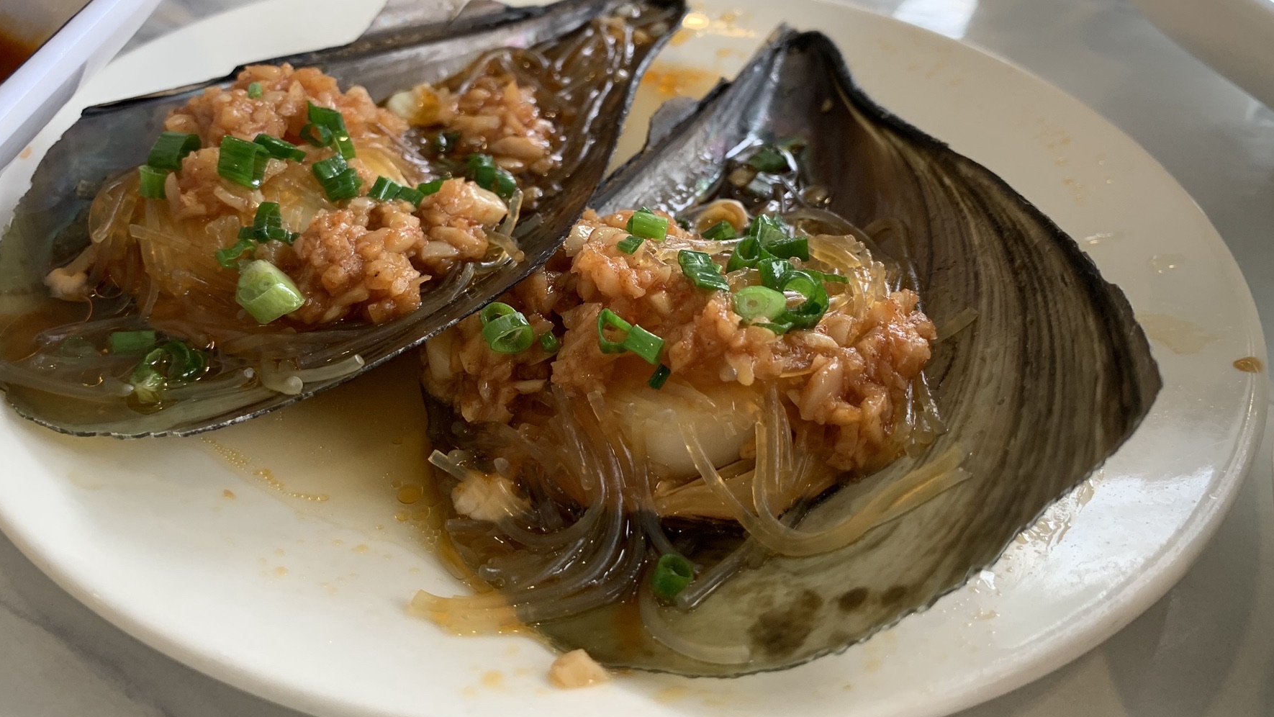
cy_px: 287
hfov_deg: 61.0
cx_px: 602
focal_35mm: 32
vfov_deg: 36.6
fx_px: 1081
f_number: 1.8
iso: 80
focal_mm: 4.25
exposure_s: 1/121
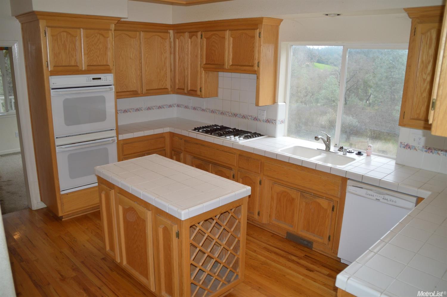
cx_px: 224
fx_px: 335
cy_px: 148
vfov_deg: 47.8
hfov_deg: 67.4
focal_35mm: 27
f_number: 3.5
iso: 200
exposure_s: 1/60
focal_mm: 18
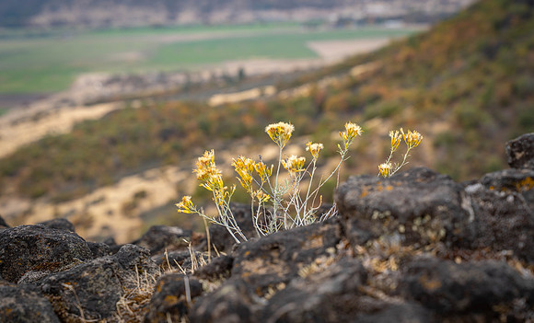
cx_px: 267
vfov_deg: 17.7
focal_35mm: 72
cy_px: 145
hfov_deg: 28.8
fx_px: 1038
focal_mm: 70
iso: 100
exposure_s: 1/400
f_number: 5.6
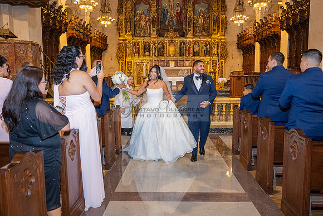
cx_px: 162
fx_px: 269
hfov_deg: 61.9
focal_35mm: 30
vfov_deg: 43.6
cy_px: 108
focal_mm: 30
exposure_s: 1/200
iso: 2000
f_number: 3.5
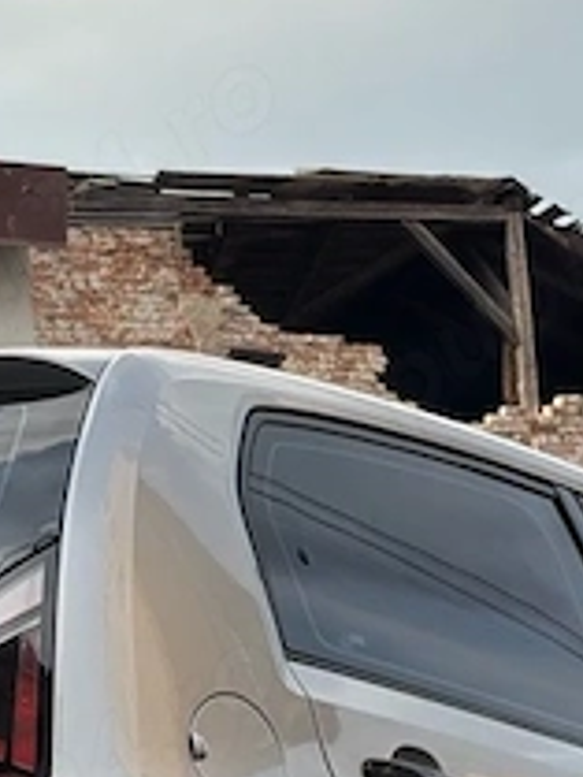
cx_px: 182
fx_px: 4464
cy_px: 911
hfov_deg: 7.5
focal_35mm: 199
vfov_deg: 9.8
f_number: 1.6
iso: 40
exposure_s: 1/1312
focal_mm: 5.96
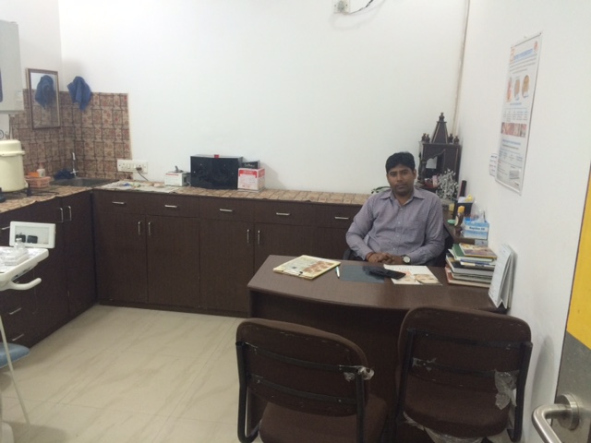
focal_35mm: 29
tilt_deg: -12.2
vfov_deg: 48.2
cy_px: 222
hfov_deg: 61.7
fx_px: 495
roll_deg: -1.4
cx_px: 296
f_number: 2.2
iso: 64
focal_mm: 4.15
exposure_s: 1/30
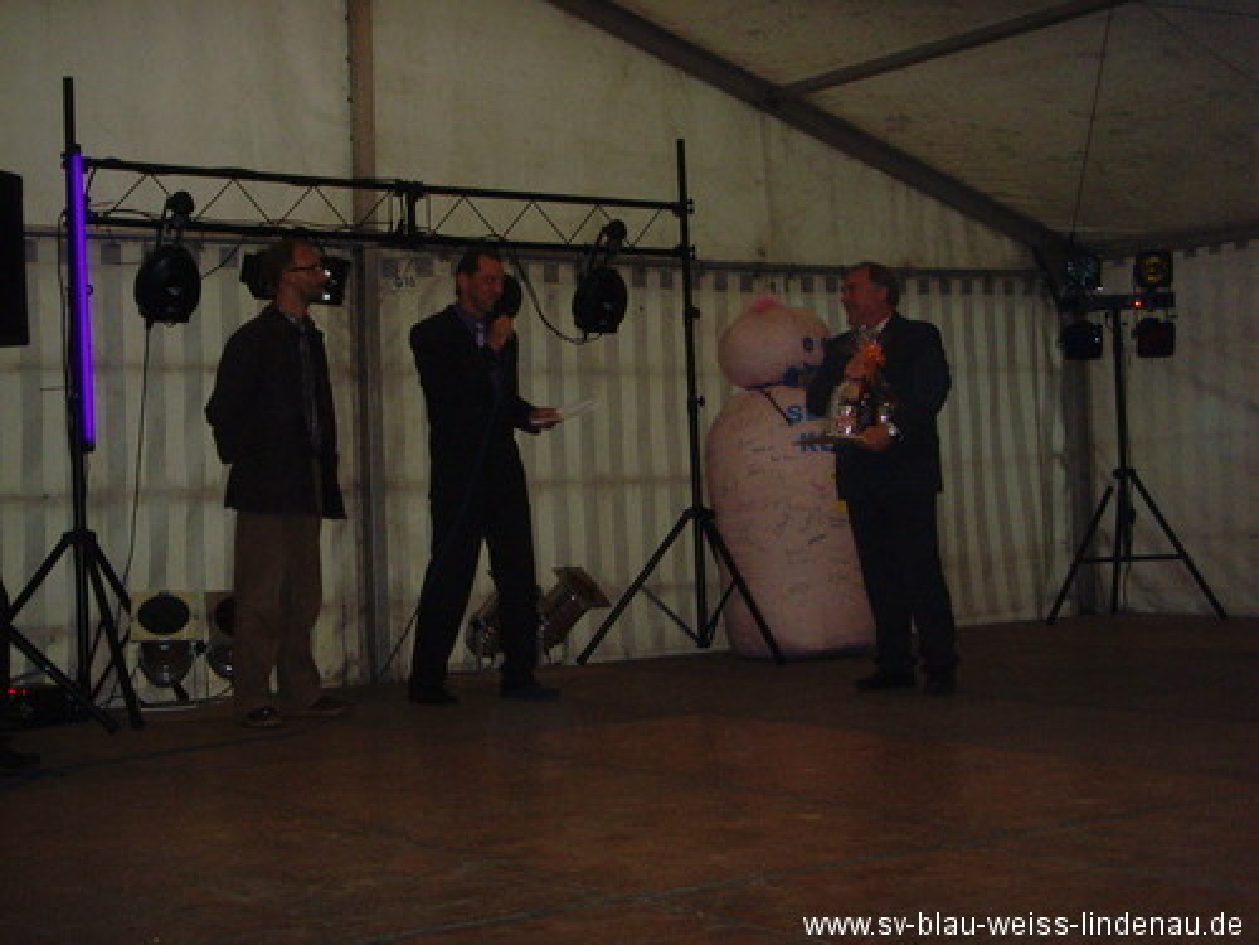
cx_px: 630
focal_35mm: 50
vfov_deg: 29.1
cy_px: 472
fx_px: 1819
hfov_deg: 38.2
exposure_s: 1/45
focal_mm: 8.8
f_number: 3.8
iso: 400
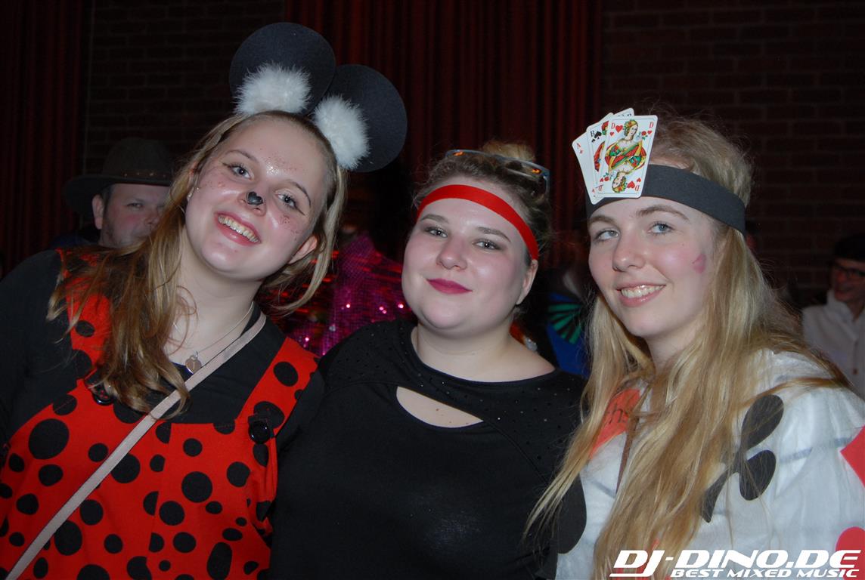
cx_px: 432
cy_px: 290
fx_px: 1156
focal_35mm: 48
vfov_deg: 28.2
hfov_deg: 41.0
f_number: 5.6
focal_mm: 32
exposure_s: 1/6
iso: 400
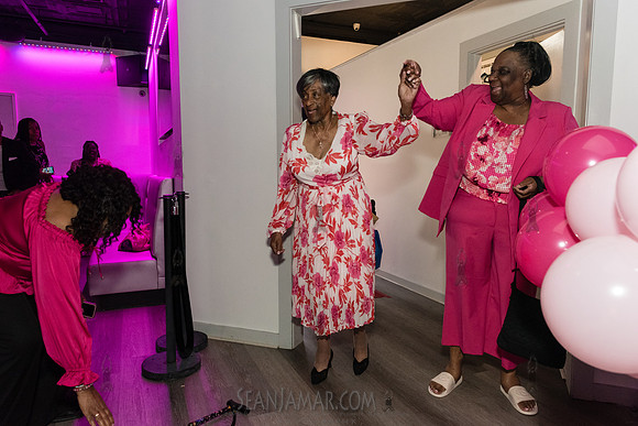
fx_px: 428
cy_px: 213
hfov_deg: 73.4
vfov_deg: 52.9
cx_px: 319
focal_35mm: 24
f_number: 4.5
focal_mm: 24
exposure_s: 1/200
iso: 4000
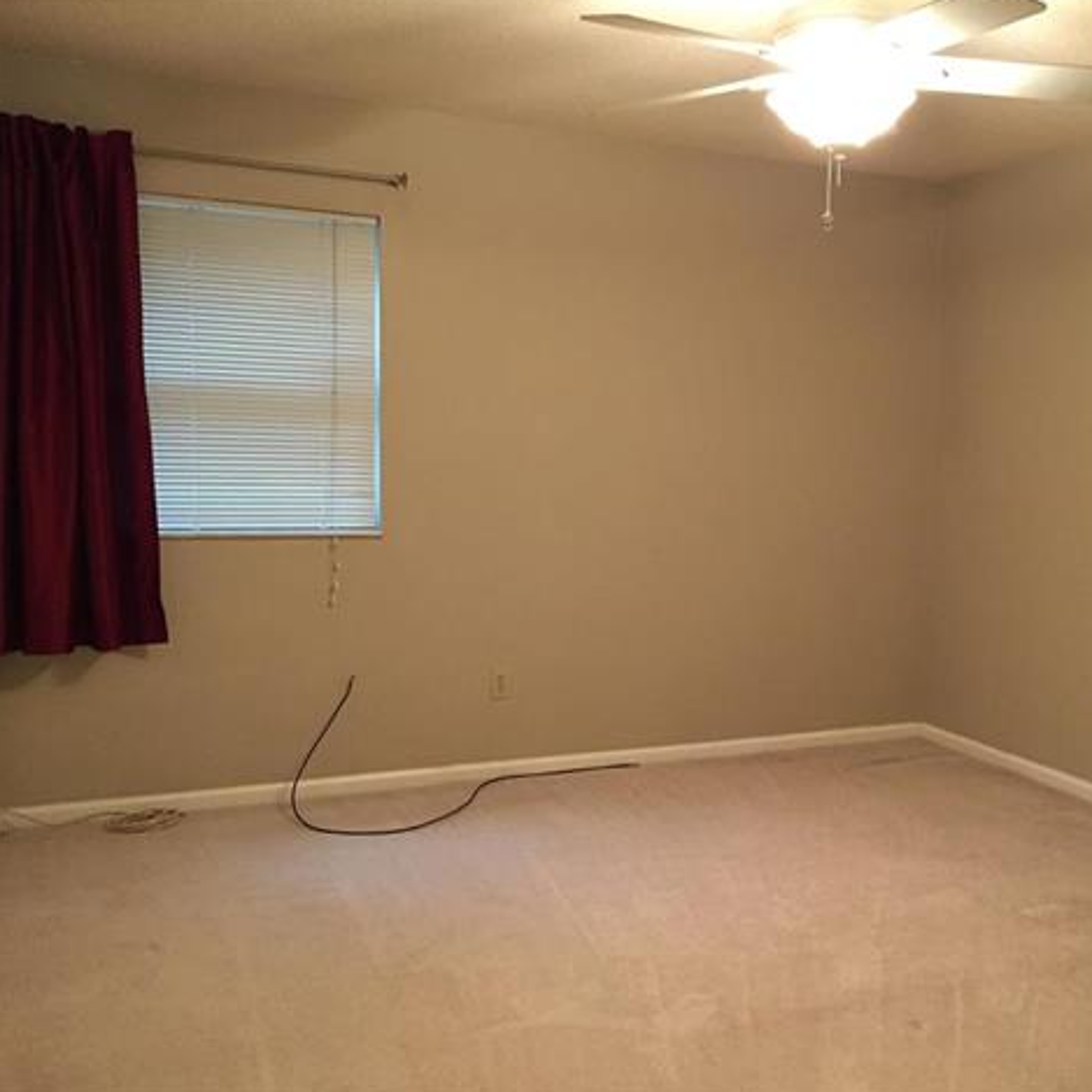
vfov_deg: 47.2
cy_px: 545
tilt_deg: -4.1
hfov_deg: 46.7
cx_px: 703
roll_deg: -2.8
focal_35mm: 35
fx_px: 1249
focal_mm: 4.15
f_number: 2.2
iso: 250
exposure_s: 1/24
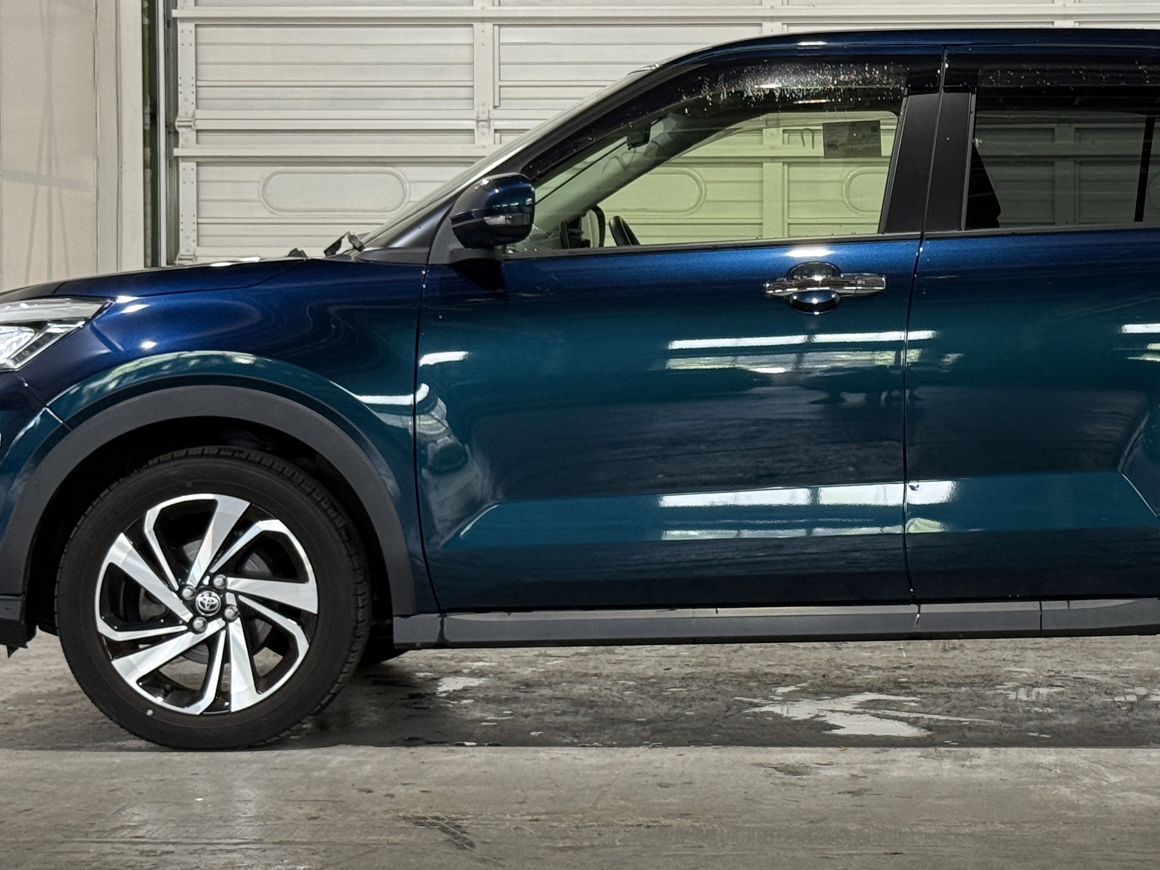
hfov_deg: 22.1
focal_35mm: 88
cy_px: 345
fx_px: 2949
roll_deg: -0.2
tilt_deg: -0.5
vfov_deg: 16.8
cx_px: 819
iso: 80
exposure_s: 1/60
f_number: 1.78
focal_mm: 6.76
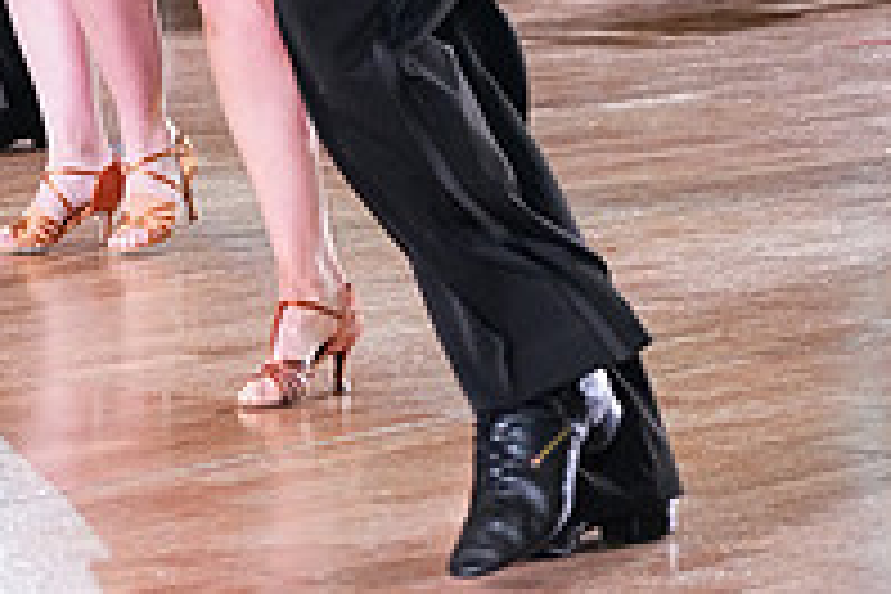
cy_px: -320
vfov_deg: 5.0
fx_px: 6682
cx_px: 218
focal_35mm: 270
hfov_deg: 7.6
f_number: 5
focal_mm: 92
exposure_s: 1/400
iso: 6400
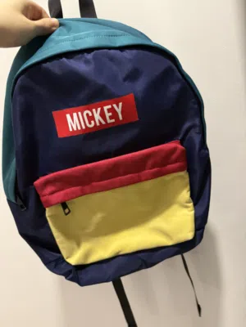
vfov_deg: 71.6
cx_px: 123
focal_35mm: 24
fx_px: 227
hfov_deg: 56.8
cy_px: 164
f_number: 1.78
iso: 1000
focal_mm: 6.76
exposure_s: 1/40
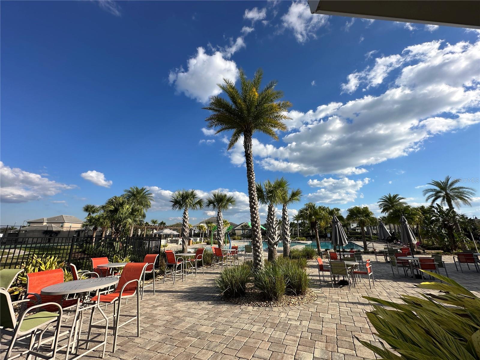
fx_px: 194
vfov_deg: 85.7
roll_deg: +1.0
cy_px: 180
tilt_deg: +15.8
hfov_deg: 102.1
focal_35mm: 14
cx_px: 240
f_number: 2.2
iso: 40
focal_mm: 2.22
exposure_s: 1/2174
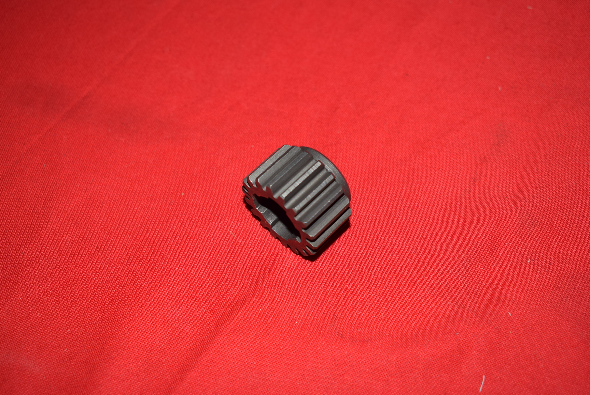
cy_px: 198
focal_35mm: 52
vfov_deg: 25.8
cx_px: 295
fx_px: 861
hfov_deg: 37.8
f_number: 5.6
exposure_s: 1/40
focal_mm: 35
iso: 160
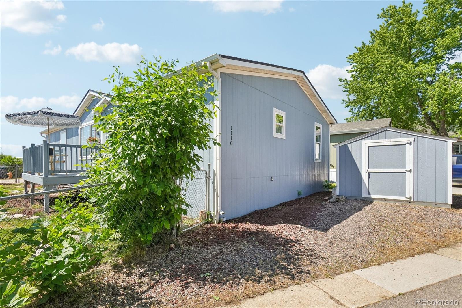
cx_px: 231
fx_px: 212
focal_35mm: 16
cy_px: 154
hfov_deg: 95.0
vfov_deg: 72.0
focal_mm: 11
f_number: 8
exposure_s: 1/640
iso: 400
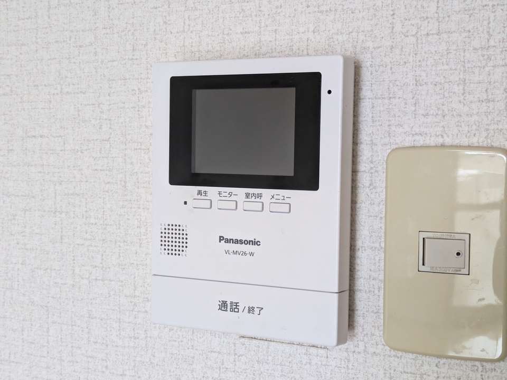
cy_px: 190
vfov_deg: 28.6
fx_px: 747
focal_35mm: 51
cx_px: 254
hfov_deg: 37.5
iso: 359
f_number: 1.89
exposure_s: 1/120
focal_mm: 5.43
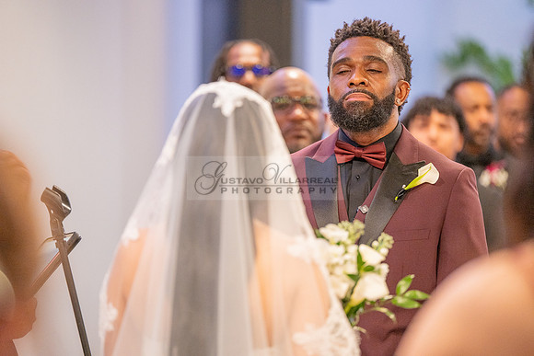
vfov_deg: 6.9
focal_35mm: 200
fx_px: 2967
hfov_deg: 10.3
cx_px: 267
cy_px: 178
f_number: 2.8
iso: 1600
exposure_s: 1/125
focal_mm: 200
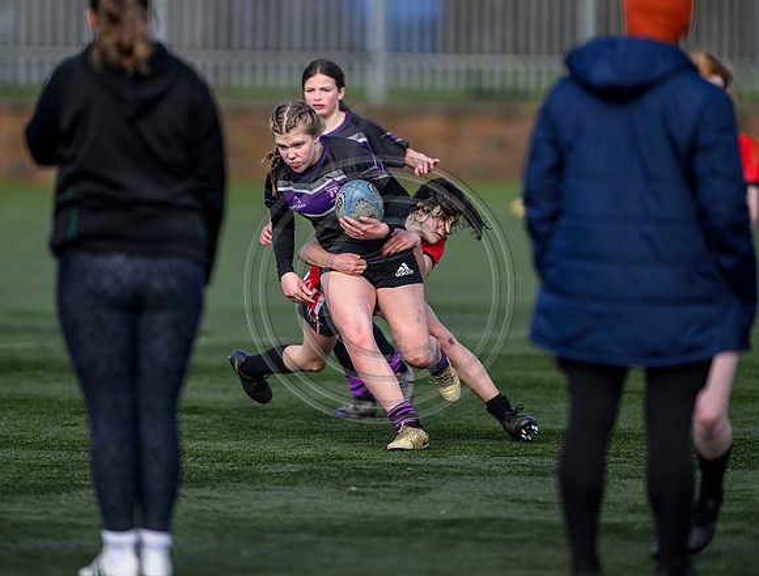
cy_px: 288
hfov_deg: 4.5
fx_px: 9603
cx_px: 327
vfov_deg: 3.4
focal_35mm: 436
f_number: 3.2
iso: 500
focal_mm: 400
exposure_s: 1/3200
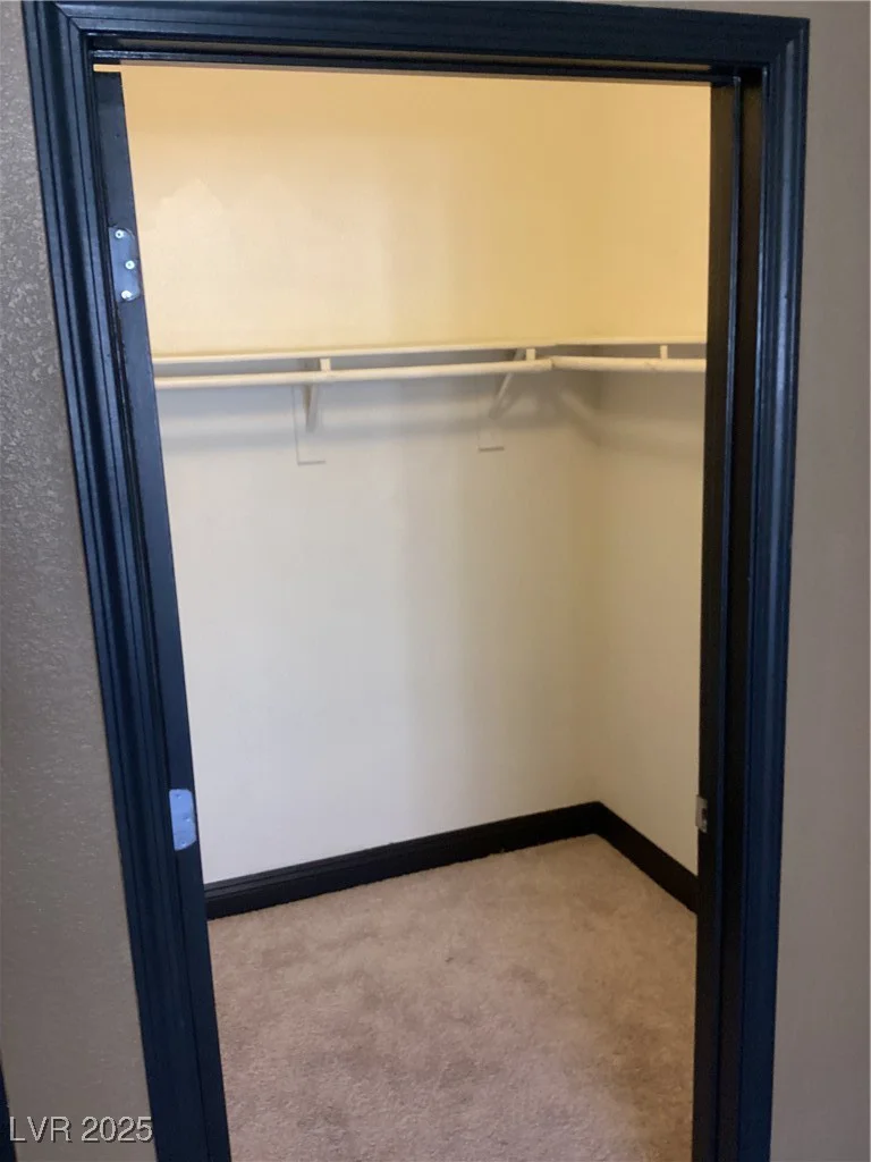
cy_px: 581
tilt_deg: -14.5
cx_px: 436
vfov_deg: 58.4
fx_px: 1040
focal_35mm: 31
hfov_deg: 45.4
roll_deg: +2.0
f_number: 2.4
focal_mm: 3.3
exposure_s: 1/40
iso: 320
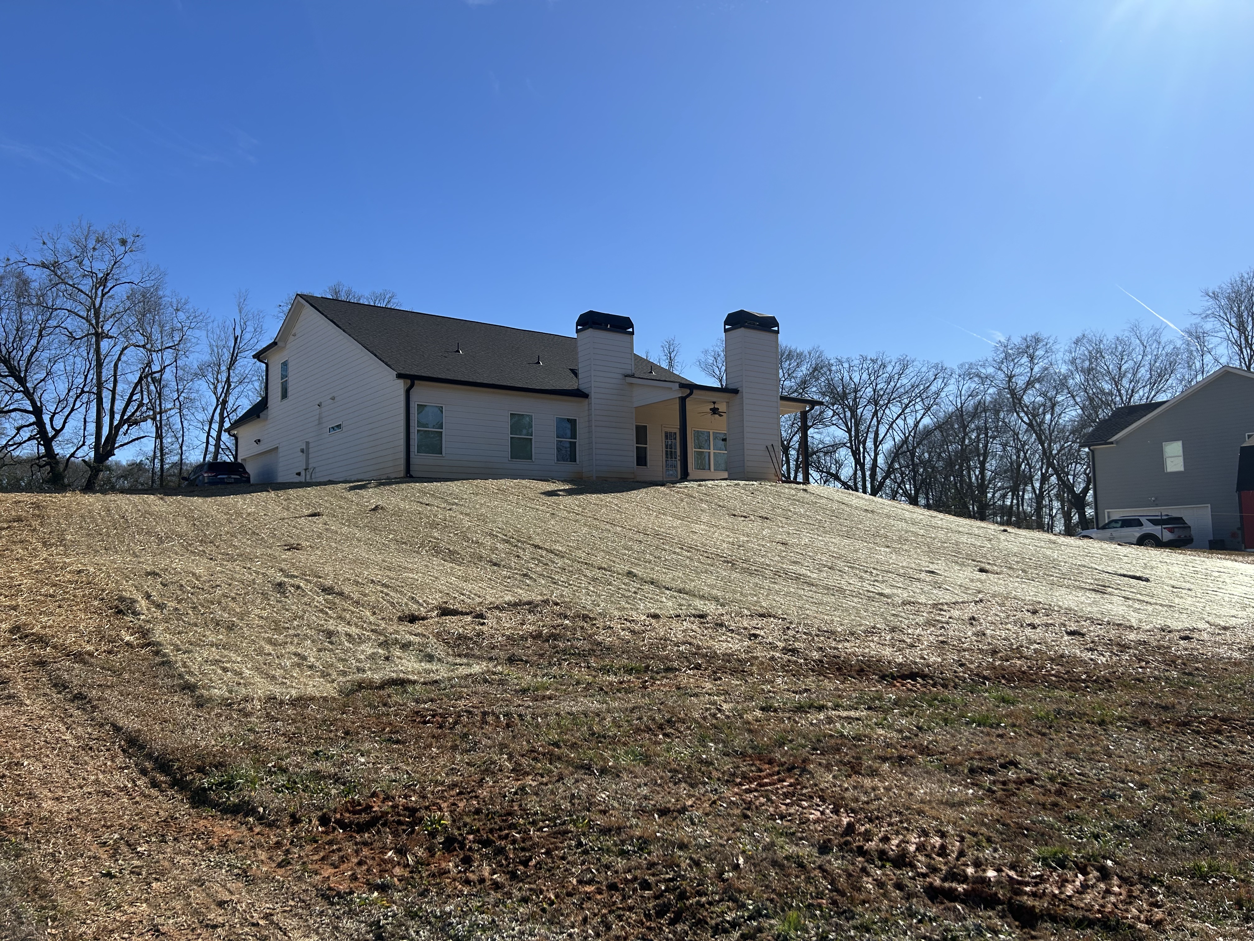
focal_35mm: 26
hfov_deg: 67.3
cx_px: 627
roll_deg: +1.2
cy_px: 470
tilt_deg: +5.0
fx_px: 942
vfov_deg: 53.1
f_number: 1.5
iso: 50
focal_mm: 5.7
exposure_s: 1/5882
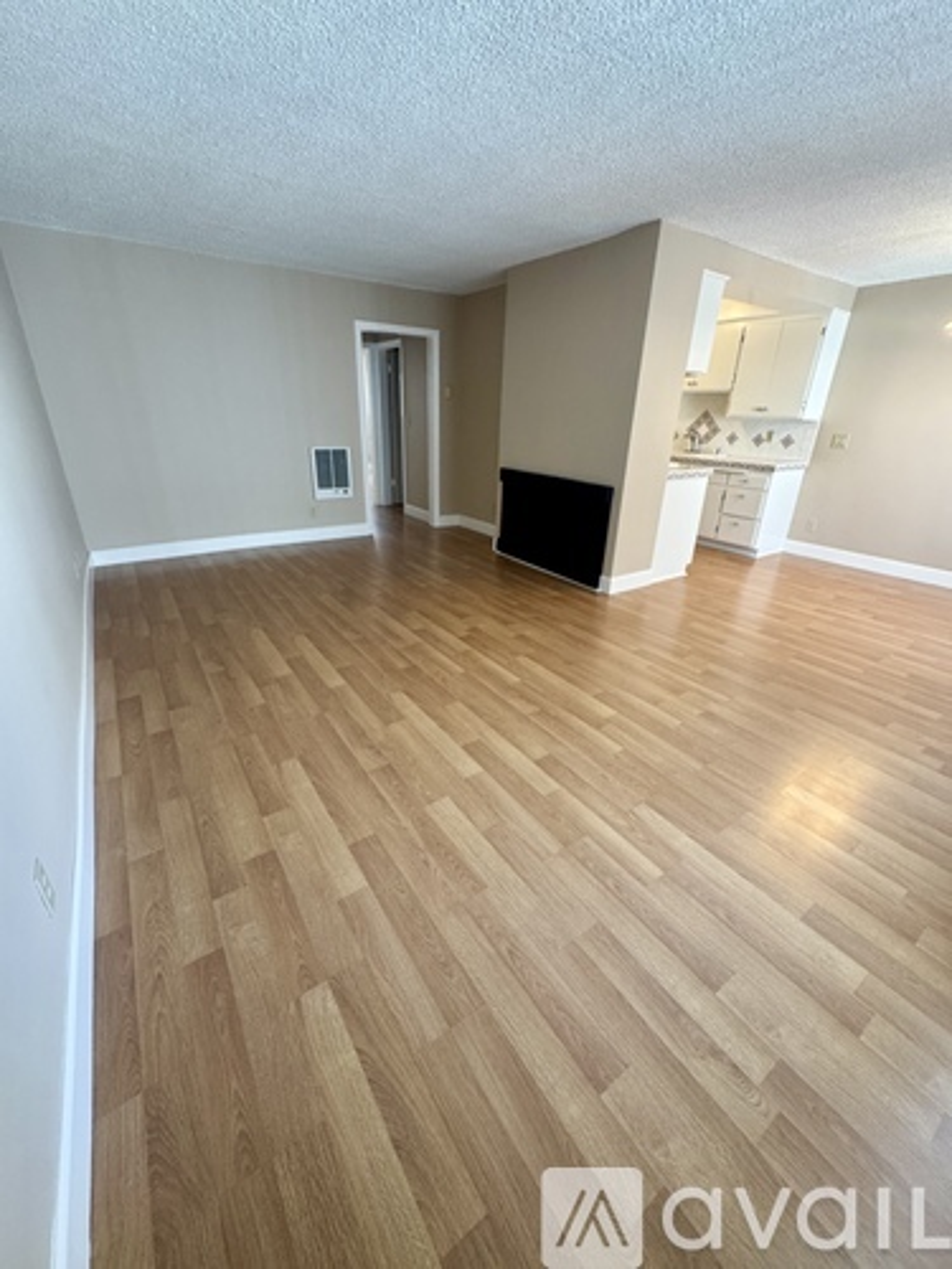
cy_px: 634
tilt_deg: -23.8
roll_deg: -1.7
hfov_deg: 85.7
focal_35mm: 14
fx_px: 513
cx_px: 476
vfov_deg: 102.1
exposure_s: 1/120
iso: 250
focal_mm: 2.22
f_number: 2.2
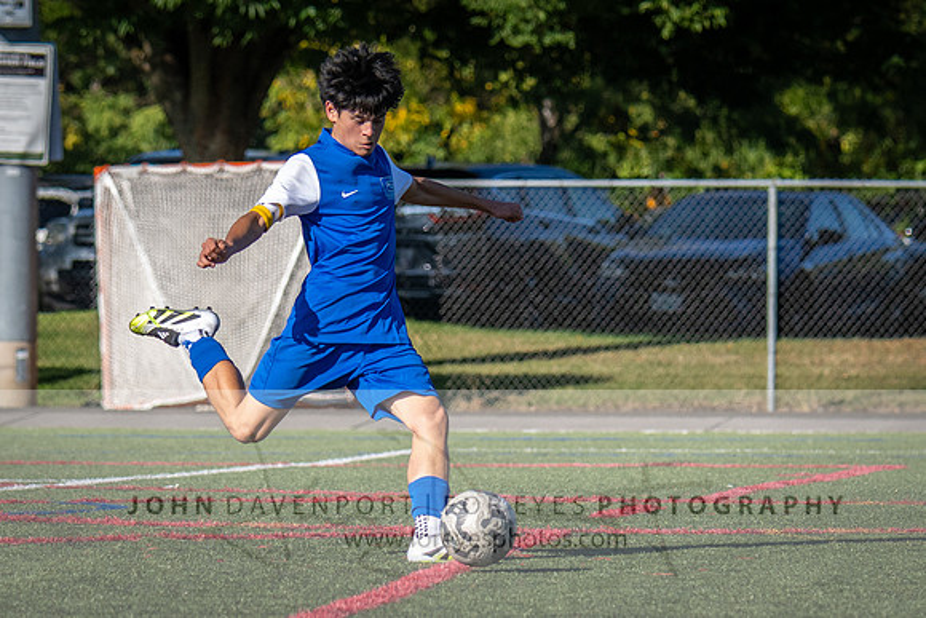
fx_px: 11142
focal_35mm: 433
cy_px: 95
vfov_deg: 3.2
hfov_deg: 4.8
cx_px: 417
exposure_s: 1/2000
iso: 500
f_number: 5.6
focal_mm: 185
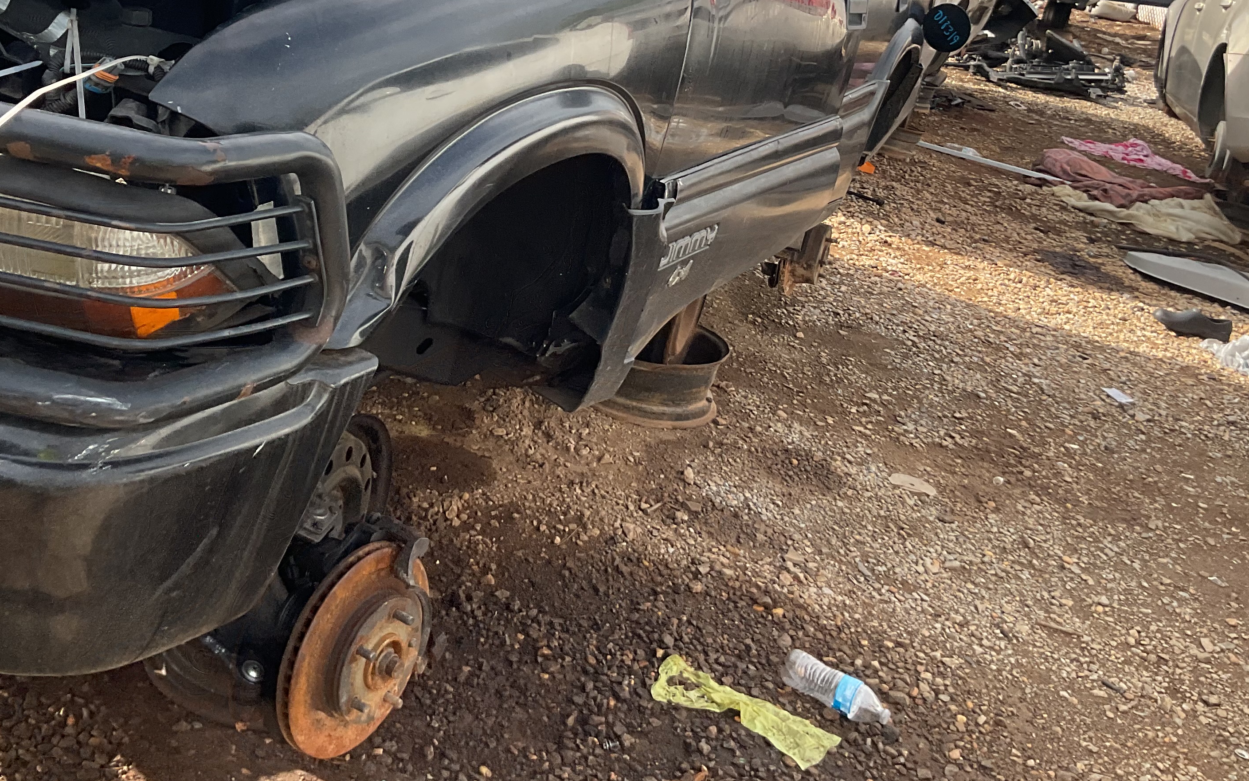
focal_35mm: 44
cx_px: 559
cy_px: 115
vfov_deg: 28.4
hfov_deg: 45.2
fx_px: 1498
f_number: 1.8
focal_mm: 3
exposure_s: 1/792
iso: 16
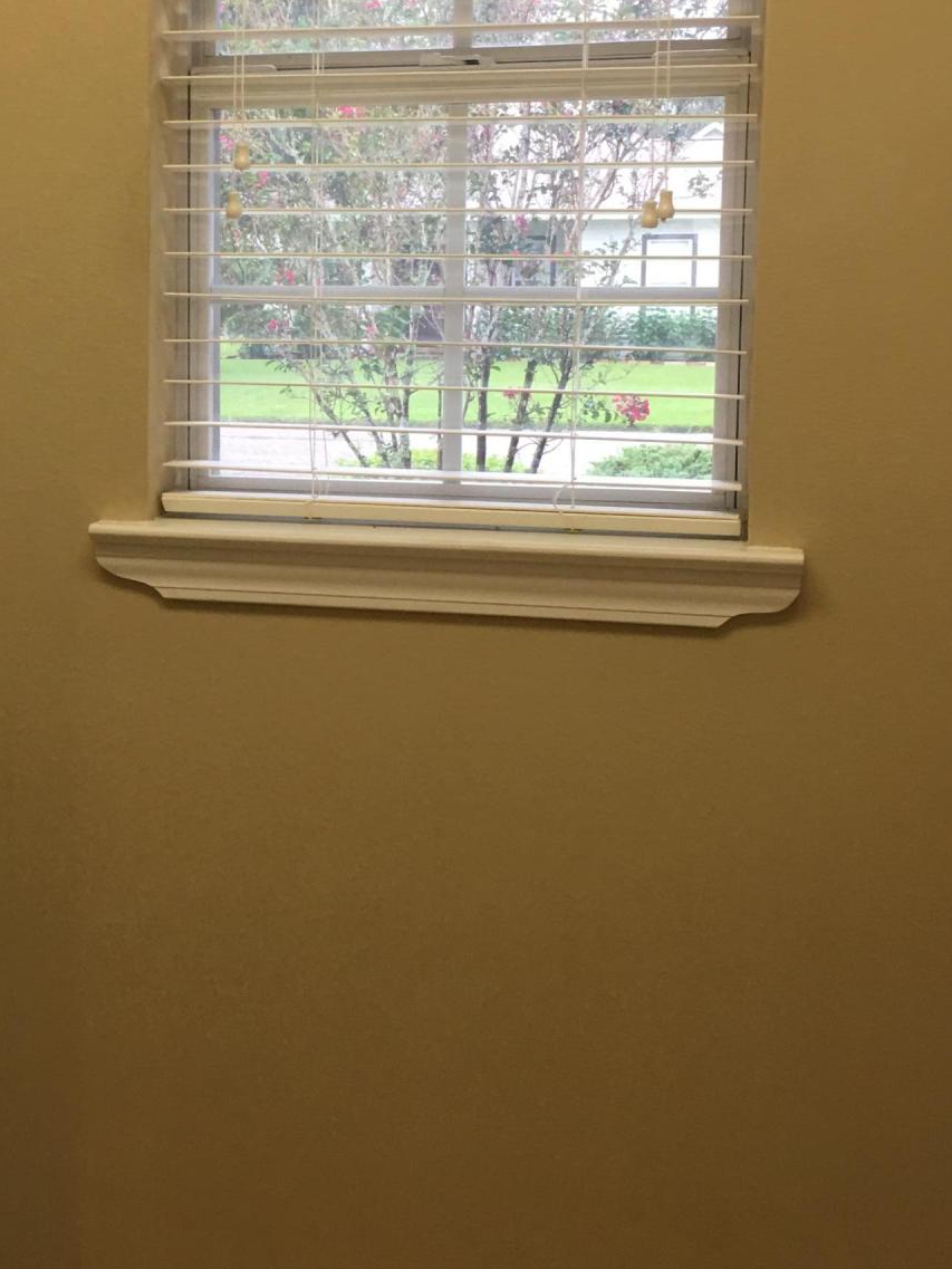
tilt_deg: -6.0
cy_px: 507
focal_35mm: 51
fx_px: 1870
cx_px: 175
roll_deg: -0.7
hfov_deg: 27.9
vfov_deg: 37.3
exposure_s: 1/30
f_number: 2.2
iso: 25
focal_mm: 4.15
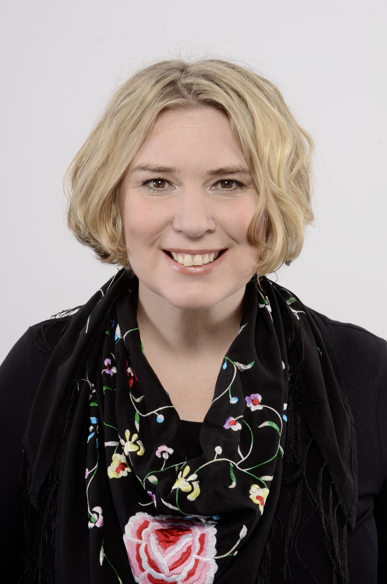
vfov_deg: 21.0
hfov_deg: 14.0
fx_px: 1579
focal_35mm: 98
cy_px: 292
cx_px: 194
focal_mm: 65
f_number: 13
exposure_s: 1/100
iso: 100
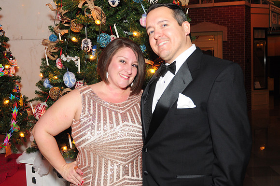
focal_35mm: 40
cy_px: 93
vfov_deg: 32.9
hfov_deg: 48.0
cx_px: 140
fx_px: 315
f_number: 4
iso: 640
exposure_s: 1/60
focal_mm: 27
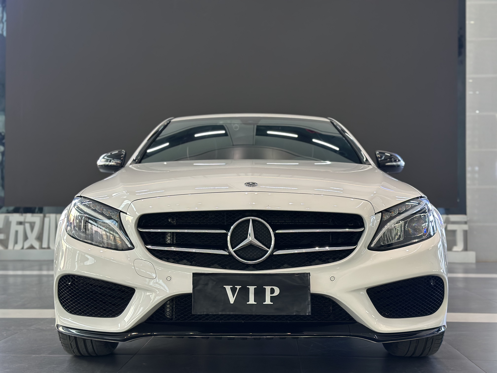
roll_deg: +0.2
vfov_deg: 30.3
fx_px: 689
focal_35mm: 48
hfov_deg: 39.7
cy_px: 186
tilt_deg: +1.6
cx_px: 248
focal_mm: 6.86
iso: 125
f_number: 1.78
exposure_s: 1/50
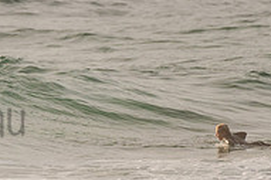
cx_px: -135
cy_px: 95
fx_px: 13997
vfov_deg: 0.7
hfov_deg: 1.1
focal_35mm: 1861
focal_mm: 500
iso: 160
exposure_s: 1/2000
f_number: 5.6
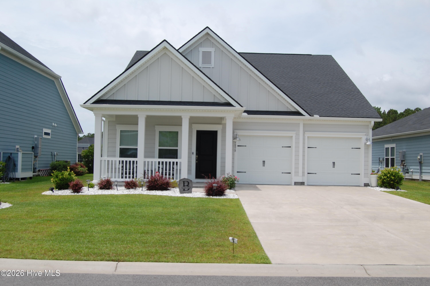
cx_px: 215
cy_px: 143
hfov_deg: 49.6
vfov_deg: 34.1
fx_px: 465
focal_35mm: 39
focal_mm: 26
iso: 200
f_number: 10
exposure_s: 1/400
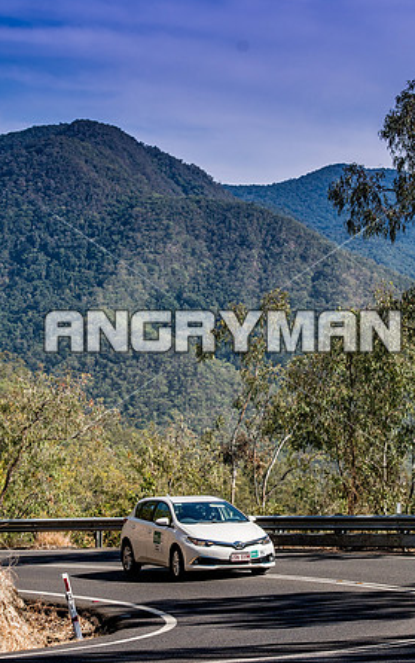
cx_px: 220
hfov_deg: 10.0
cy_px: 332
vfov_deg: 15.9
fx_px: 2369
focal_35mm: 131
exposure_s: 1/3200
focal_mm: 85
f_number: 5
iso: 250
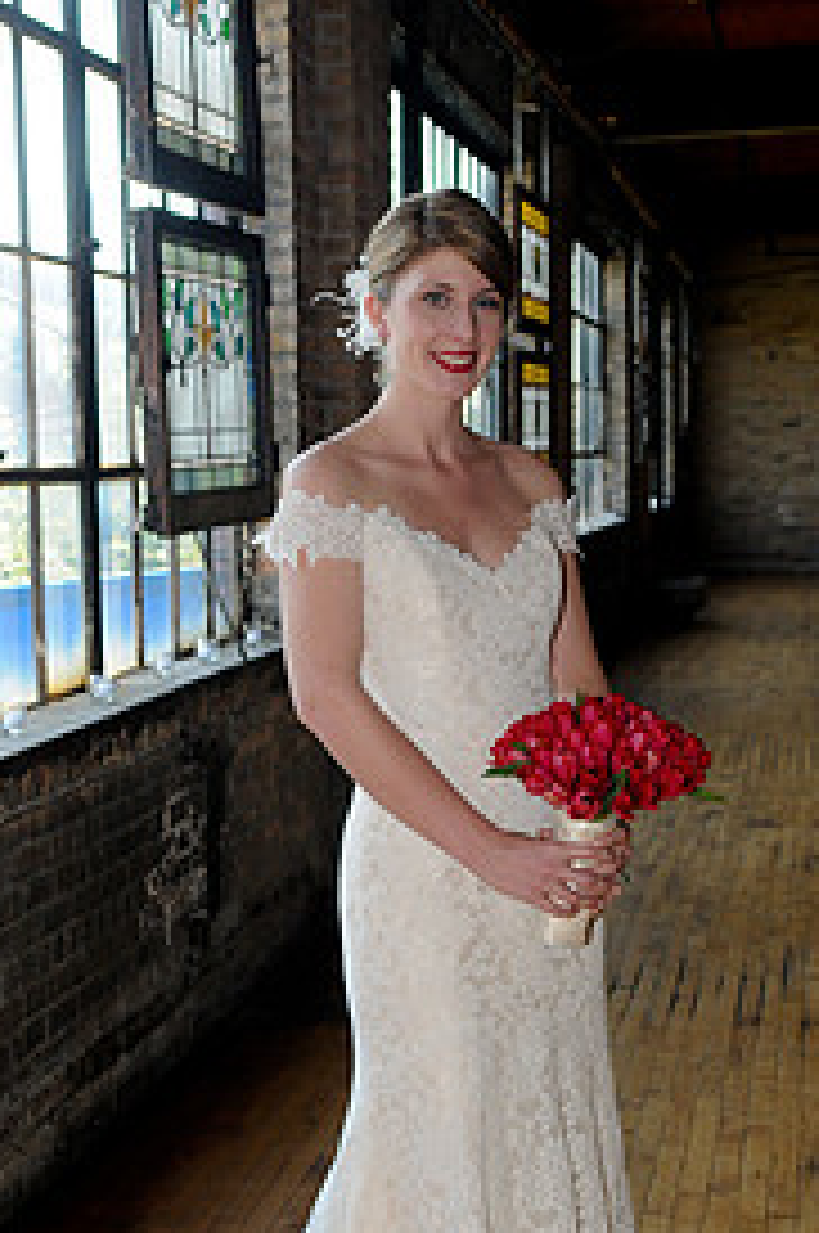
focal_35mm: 69
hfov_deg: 19.6
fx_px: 2360
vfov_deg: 29.2
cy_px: 738
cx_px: 304
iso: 400
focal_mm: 28
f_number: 4
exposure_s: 1/250
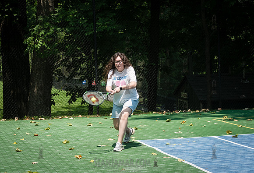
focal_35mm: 99
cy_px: 86
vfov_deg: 14.0
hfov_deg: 20.4
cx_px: 100
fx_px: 704
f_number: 4.5
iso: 200
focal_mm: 80
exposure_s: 1/800
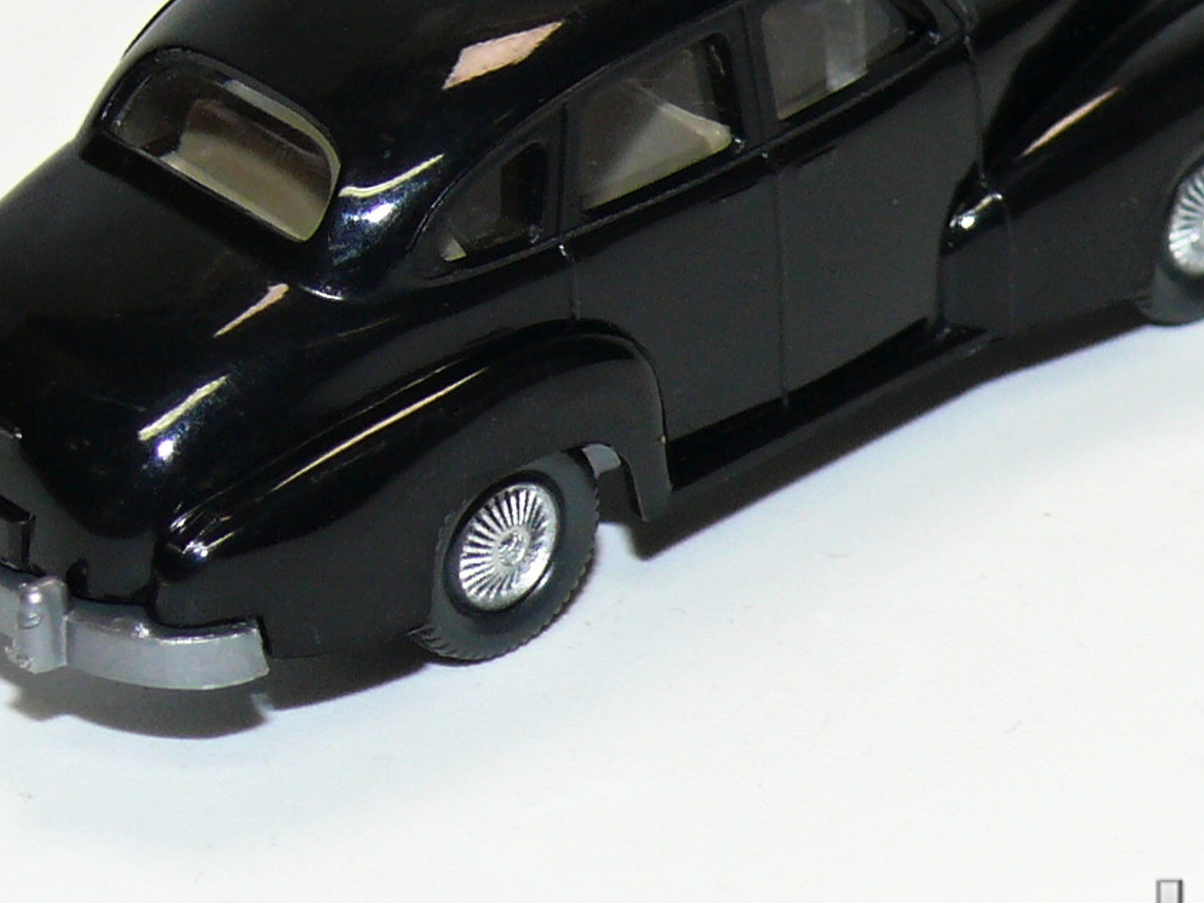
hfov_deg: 7.8
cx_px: 692
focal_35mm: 254
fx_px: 8835
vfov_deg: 5.8
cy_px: 214
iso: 100
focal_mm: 15.9
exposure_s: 1/30
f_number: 4
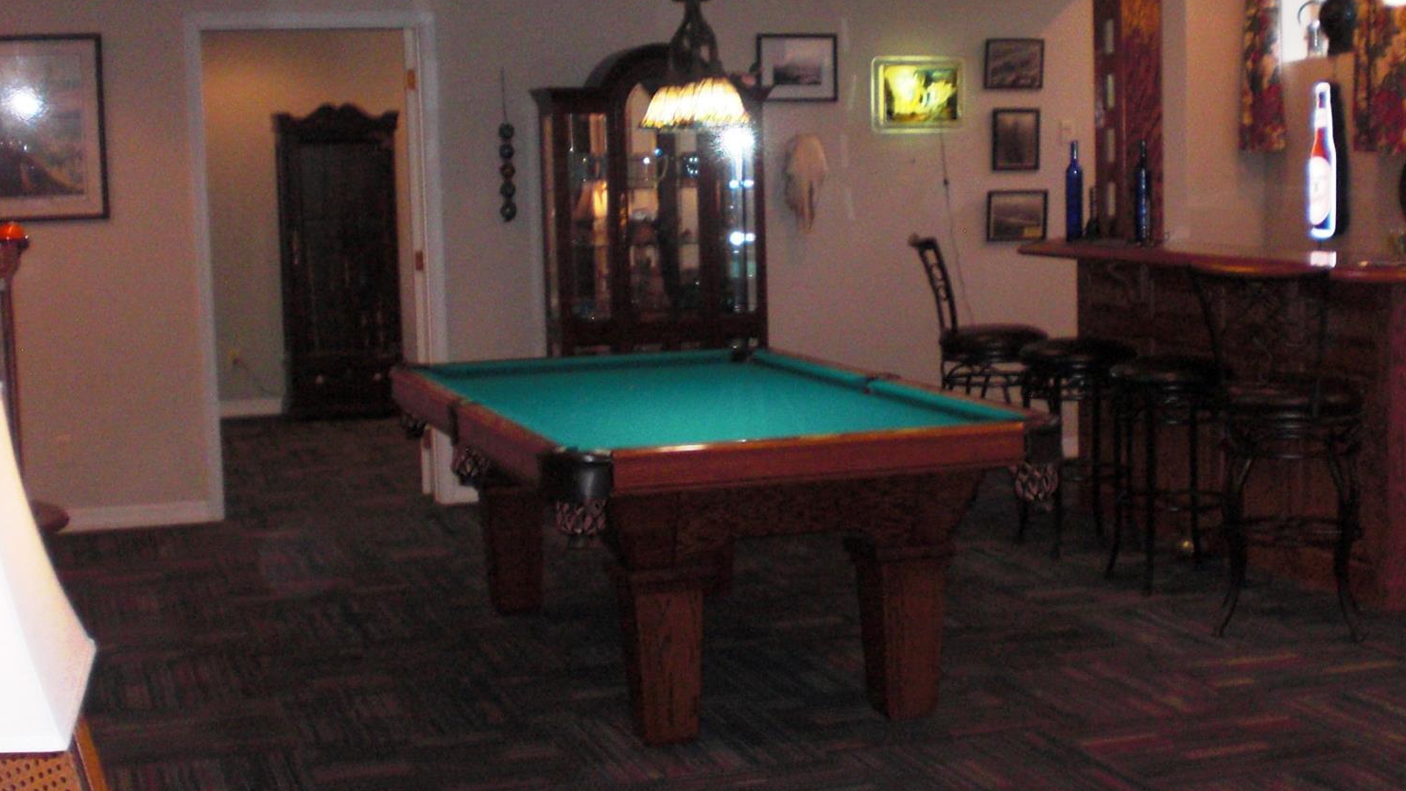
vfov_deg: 21.1
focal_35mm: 57
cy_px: 370
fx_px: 2125
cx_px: 844
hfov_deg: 36.5
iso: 200
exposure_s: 1/60
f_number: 3.1
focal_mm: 6.3
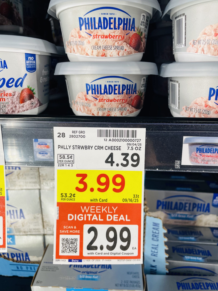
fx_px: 218
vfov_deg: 67.3
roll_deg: +0.1
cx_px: 109
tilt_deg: -20.5
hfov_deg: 53.1
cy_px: 146
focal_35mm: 26
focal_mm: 4.2
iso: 40
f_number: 1.6
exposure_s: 1/120
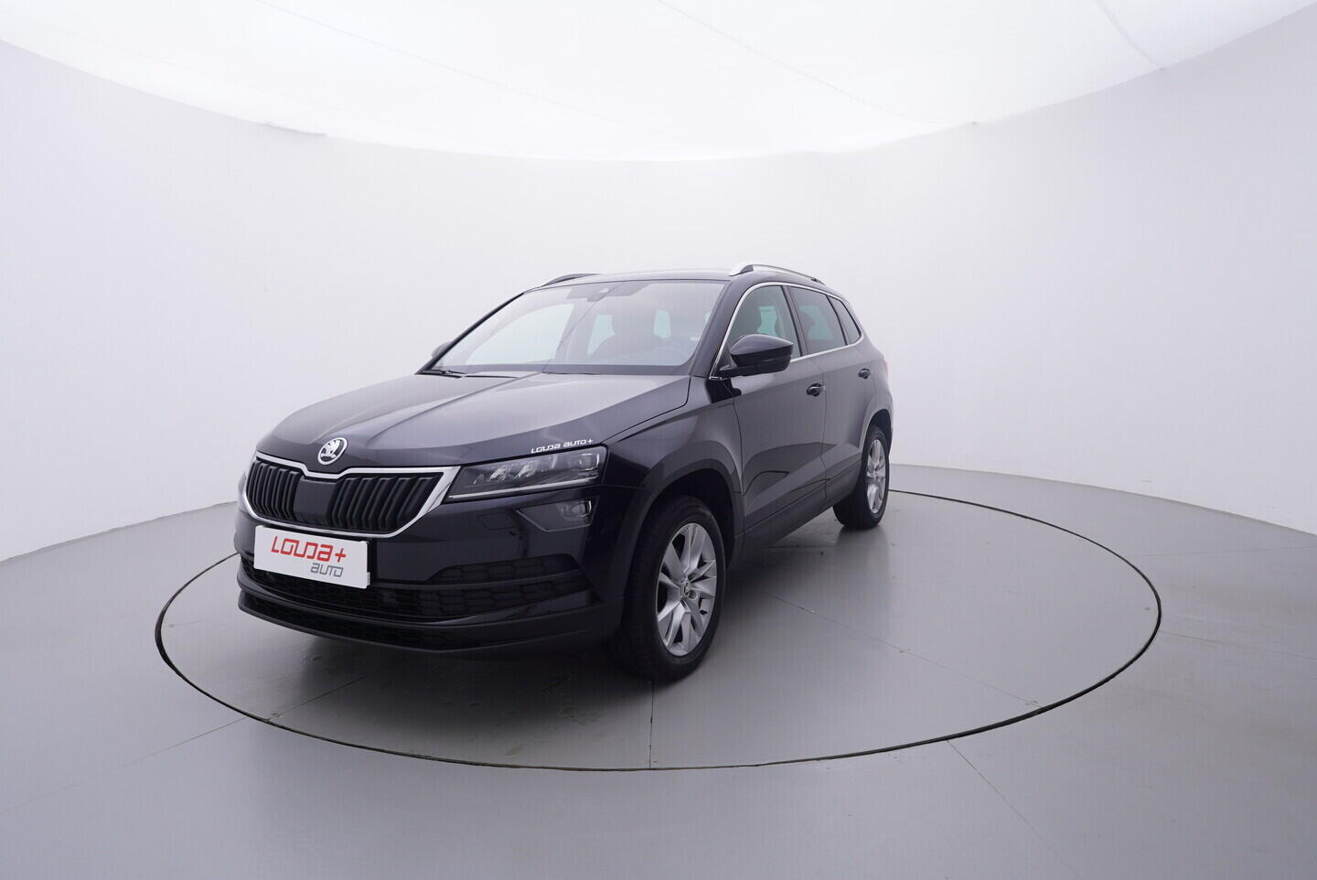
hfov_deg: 77.3
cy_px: 440
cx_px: 658
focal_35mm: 22
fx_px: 824
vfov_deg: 56.2
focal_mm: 15
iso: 200
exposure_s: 1/80
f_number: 5
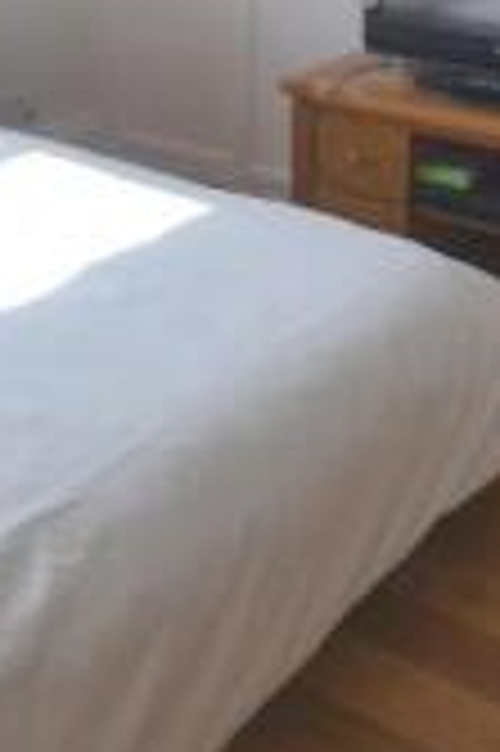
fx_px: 1232
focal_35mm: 59
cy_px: -115
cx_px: 268
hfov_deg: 22.9
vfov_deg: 29.8
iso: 140
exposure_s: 1/125
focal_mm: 10
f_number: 5.6
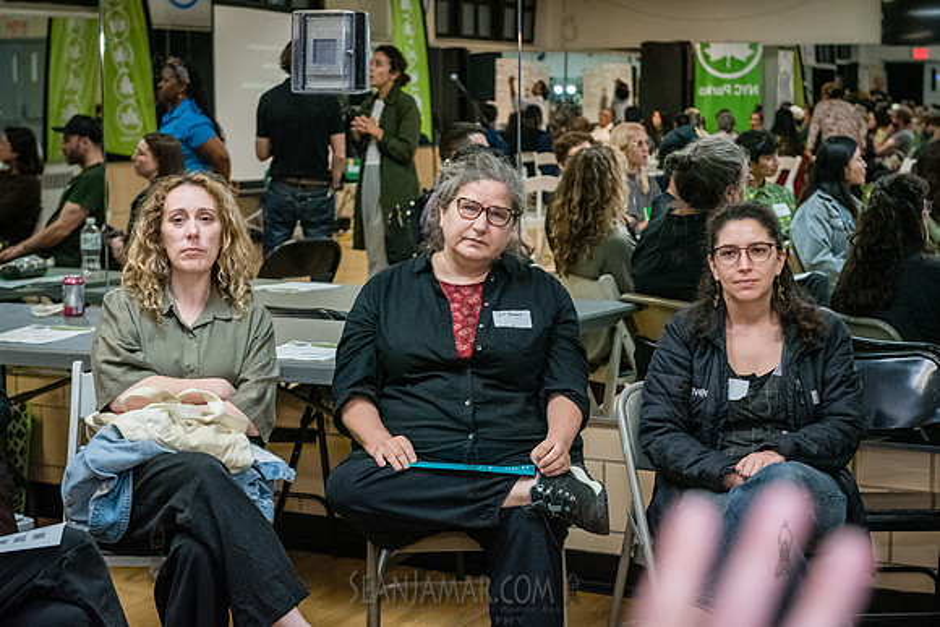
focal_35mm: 66
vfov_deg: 20.7
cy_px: 286
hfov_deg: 30.6
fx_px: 1719
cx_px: 455
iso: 5000
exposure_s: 1/320
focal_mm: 60
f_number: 4
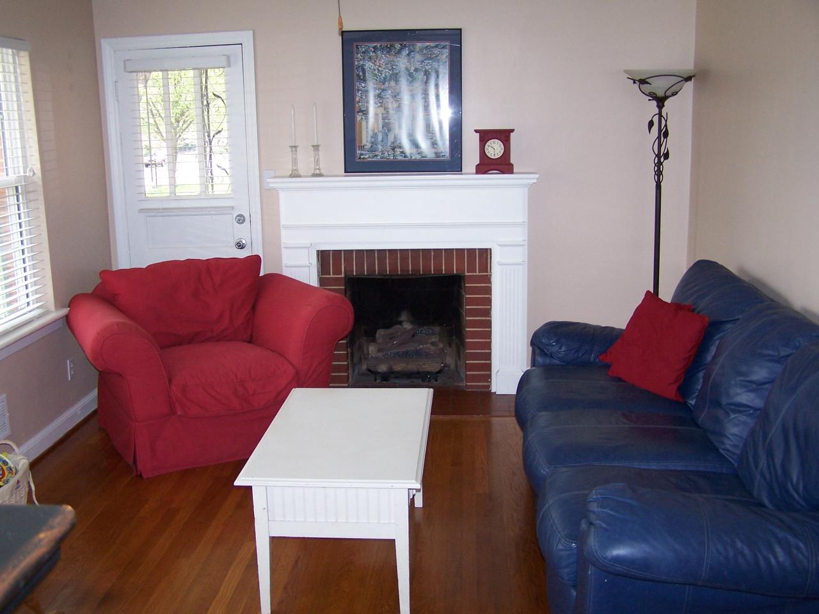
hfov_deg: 49.0
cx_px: 410
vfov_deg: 37.7
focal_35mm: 38
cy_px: 307
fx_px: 899
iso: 140
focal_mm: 6.3
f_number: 2.8
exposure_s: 1/60
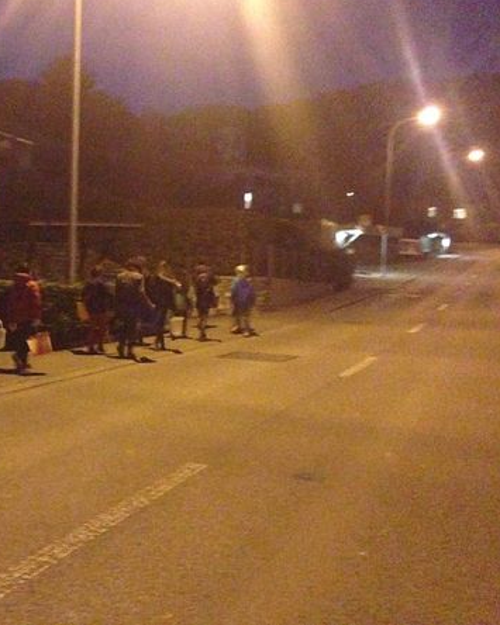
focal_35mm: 87
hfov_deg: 17.5
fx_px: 1610
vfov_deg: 22.0
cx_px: 113
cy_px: 310
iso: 2000
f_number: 2.4
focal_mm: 4.12
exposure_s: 1/15
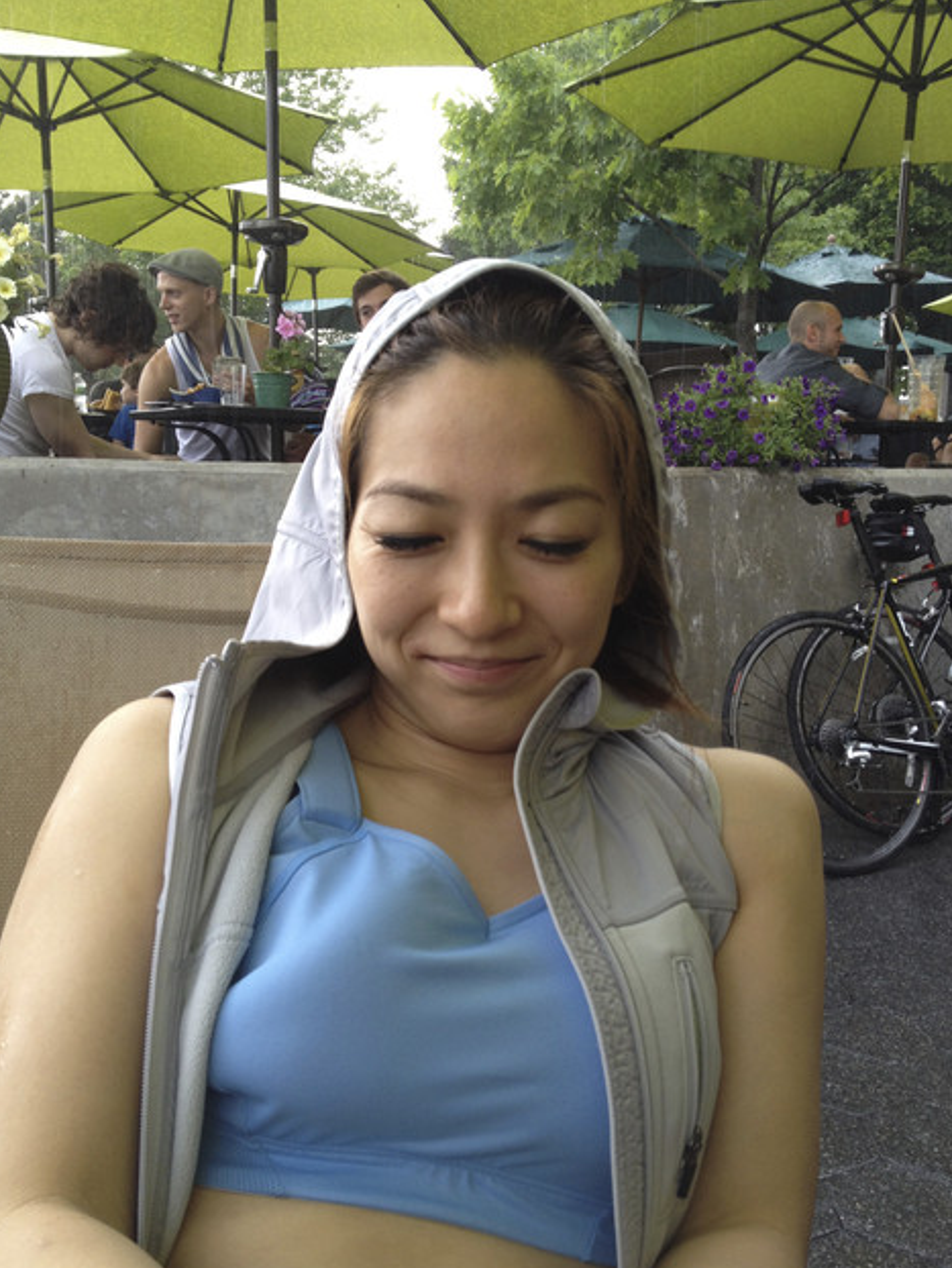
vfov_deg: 51.3
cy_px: 630
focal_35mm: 36
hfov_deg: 39.7
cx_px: 481
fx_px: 1319
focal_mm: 4.28
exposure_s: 1/40
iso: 80
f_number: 2.4
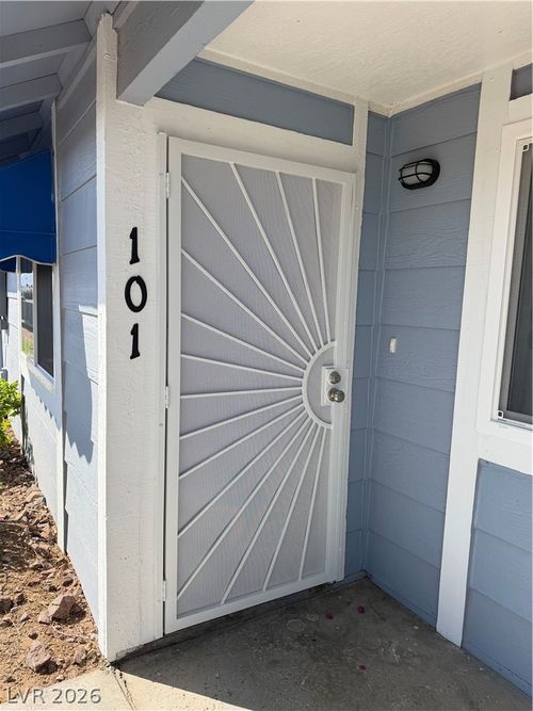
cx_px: 266
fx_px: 493
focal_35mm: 24
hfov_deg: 56.8
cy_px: 356
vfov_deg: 71.6
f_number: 1.78
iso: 80
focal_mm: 6.76
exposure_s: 1/2445
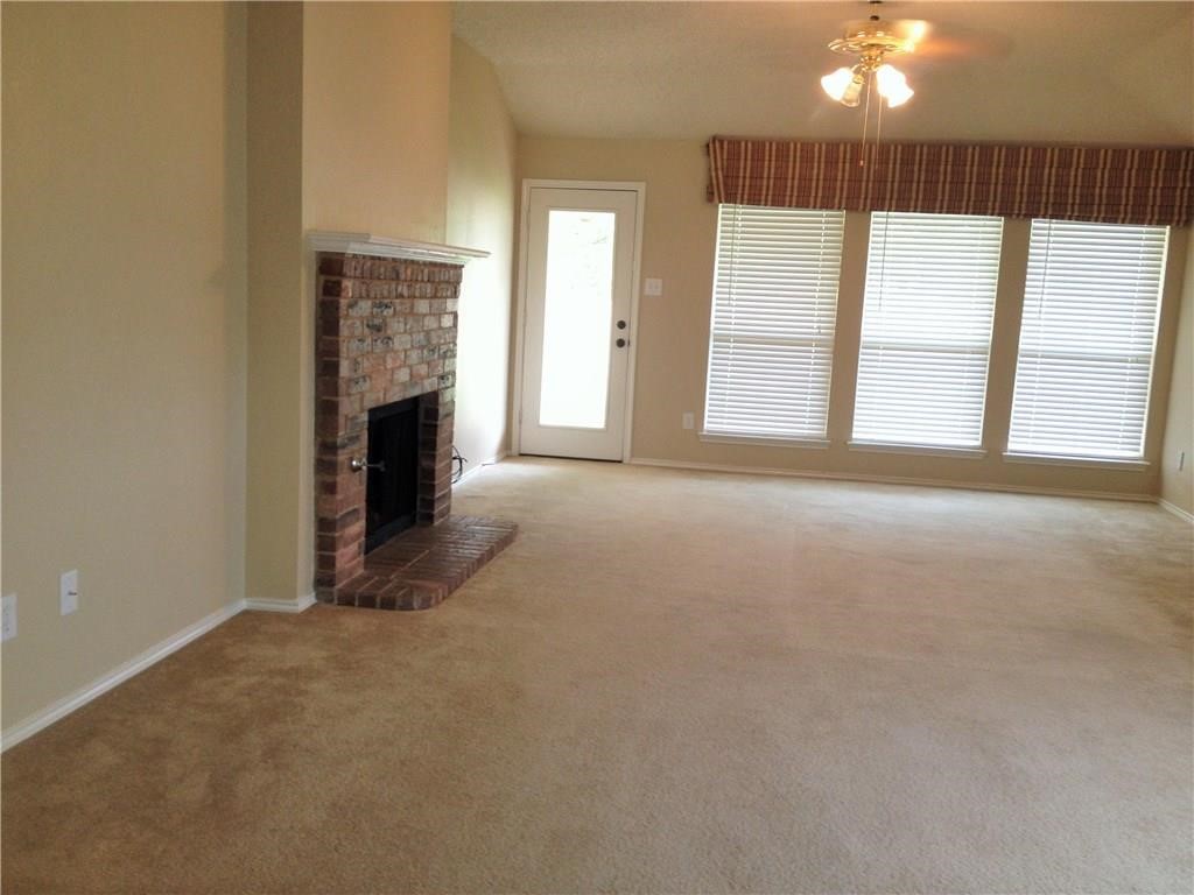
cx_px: 597
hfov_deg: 52.6
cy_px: 448
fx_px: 1207
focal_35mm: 35
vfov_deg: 40.7
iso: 80
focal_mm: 4.28
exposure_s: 1/20
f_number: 2.4
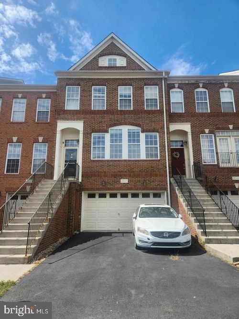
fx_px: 212
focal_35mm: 23
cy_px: 160
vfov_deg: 73.9
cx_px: 120
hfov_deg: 58.9
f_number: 1.8
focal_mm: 5.4
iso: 20
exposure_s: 1/1242
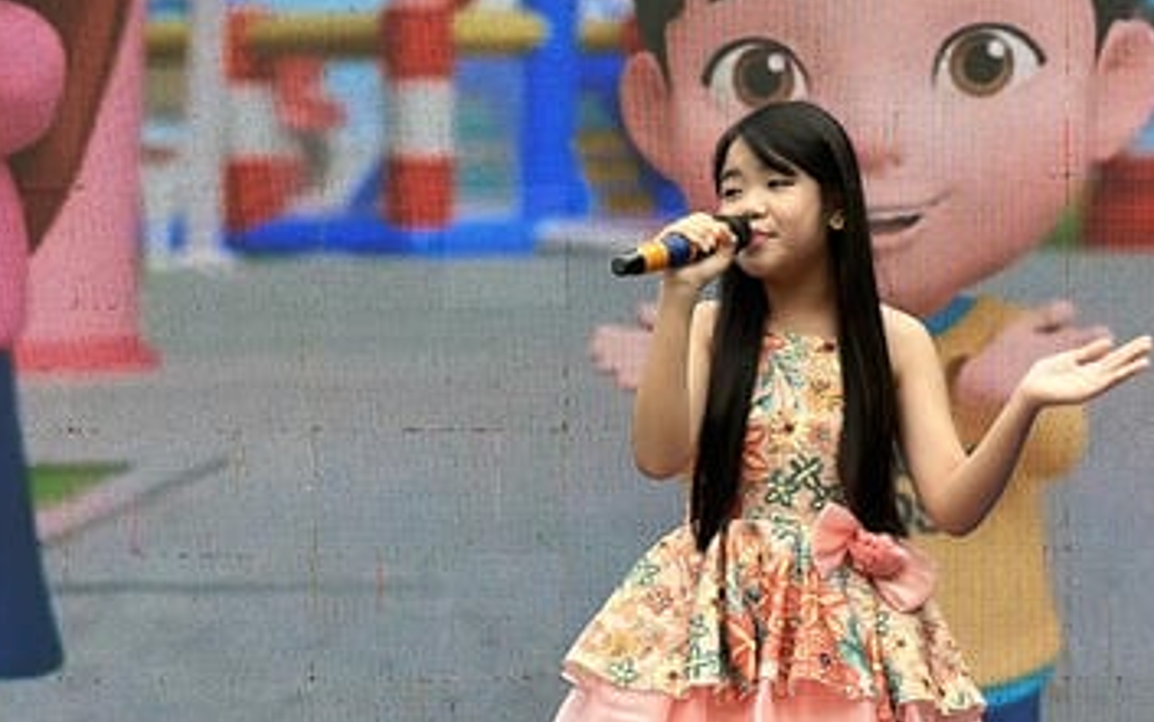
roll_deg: -0.1
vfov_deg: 9.1
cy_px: 307
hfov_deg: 14.5
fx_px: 4531
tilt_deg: +7.3
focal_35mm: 144
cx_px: 807
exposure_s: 1/326
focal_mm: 6.86
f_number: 1.78
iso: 64
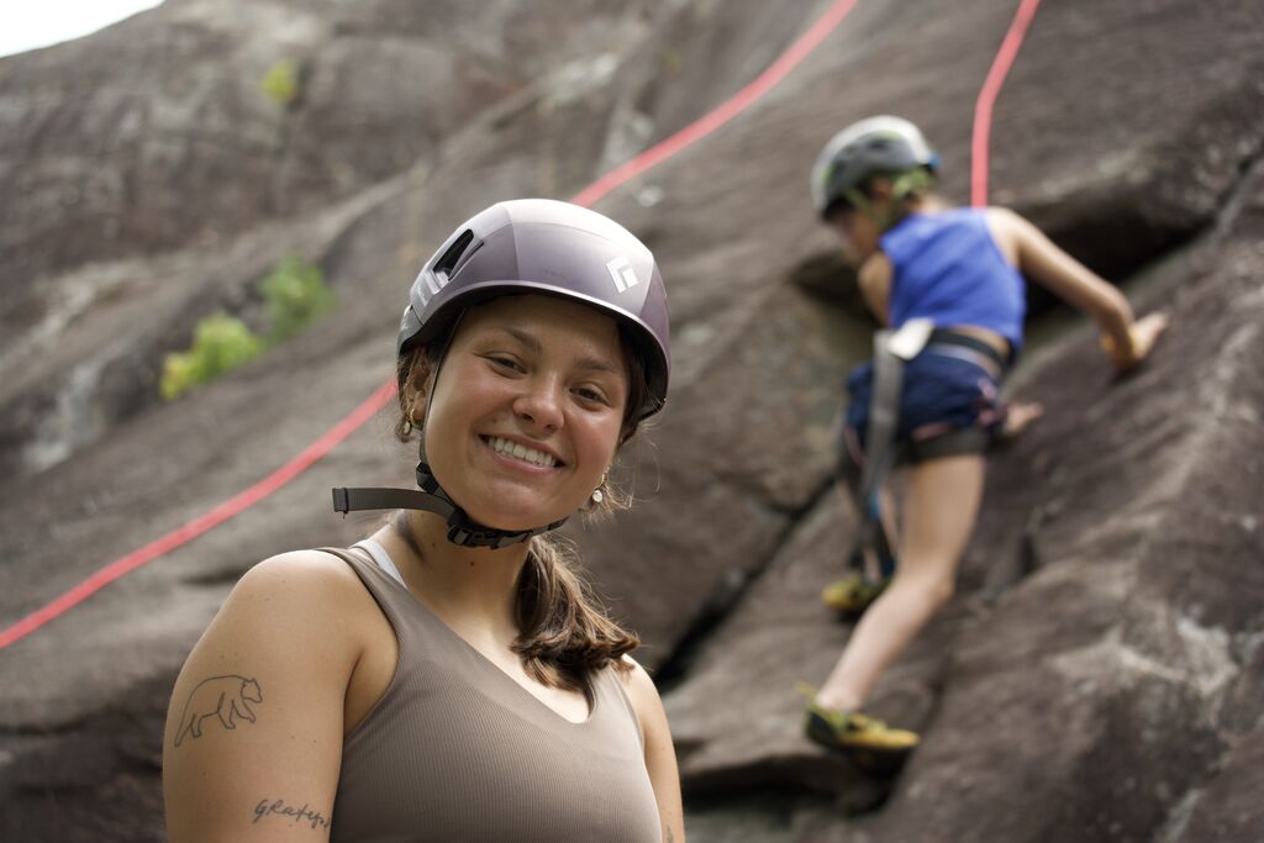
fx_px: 2458
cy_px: 422
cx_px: 632
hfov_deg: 28.8
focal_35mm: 70
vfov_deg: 19.5
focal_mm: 70
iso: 125
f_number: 4.5
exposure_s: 1/160
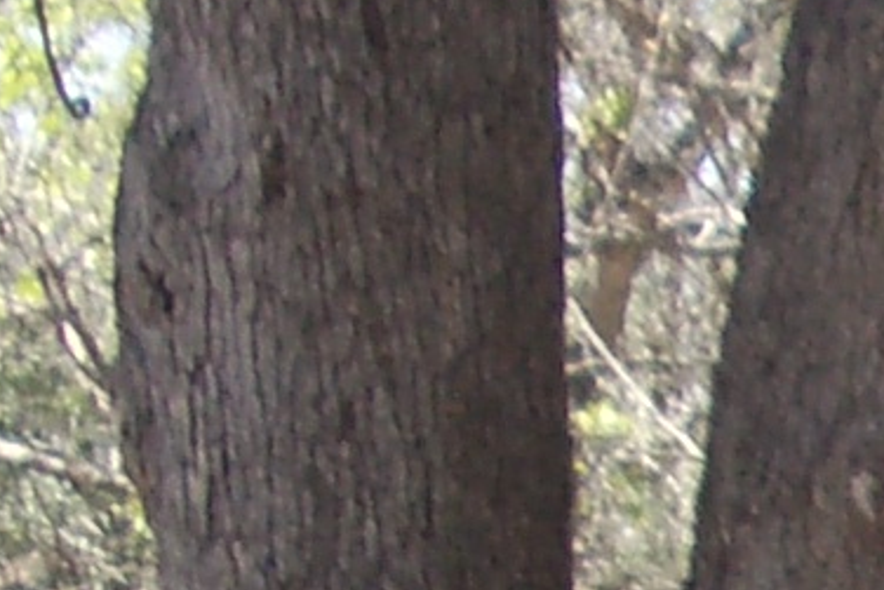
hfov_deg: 7.6
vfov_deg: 5.4
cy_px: 1361
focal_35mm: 248
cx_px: 2295
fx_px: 6092
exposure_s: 1/200
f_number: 2.6
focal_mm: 5.8
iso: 80
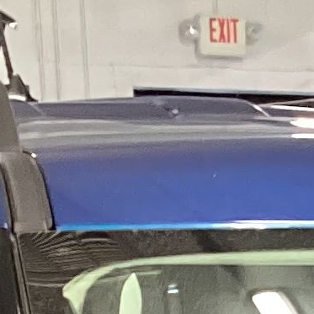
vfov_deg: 6.6
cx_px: 650
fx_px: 2463
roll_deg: -0.3
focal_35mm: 240
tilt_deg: -17.5
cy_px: 934
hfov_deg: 7.0
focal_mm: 3.3
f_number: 2.4
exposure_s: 1/60
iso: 250
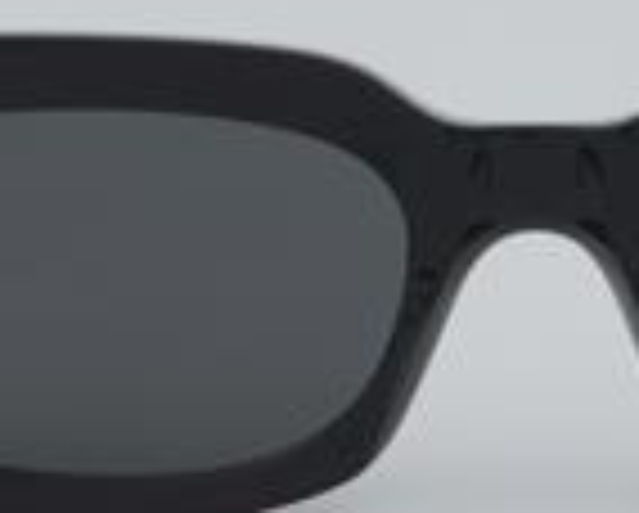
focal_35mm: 217
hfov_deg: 8.9
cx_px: 540
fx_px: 4116
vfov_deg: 7.1
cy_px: 248
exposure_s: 1/4
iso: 100
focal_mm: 55
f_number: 32
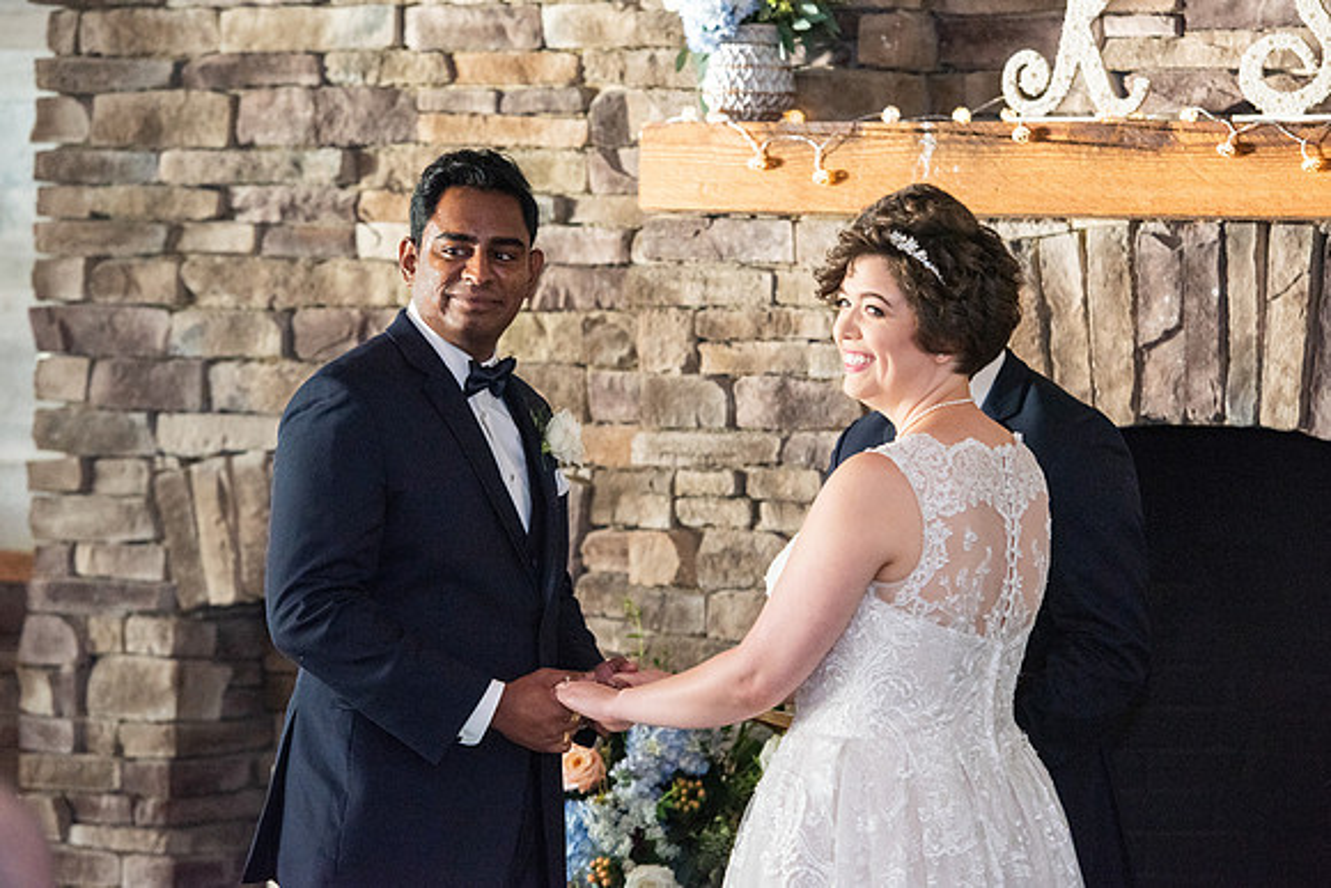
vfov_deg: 9.3
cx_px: 688
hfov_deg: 13.8
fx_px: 5488
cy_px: 445
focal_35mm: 148
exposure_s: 1/640
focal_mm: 140
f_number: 4
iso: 2000
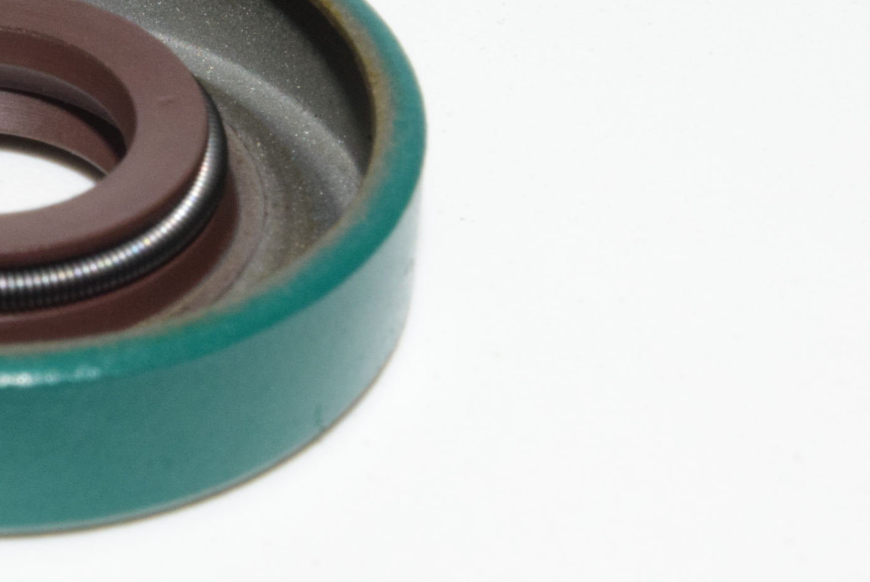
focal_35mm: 178
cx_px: -41
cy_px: 194
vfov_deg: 7.7
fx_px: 4308
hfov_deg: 11.4
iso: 1600
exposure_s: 1/60
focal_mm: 55
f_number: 36
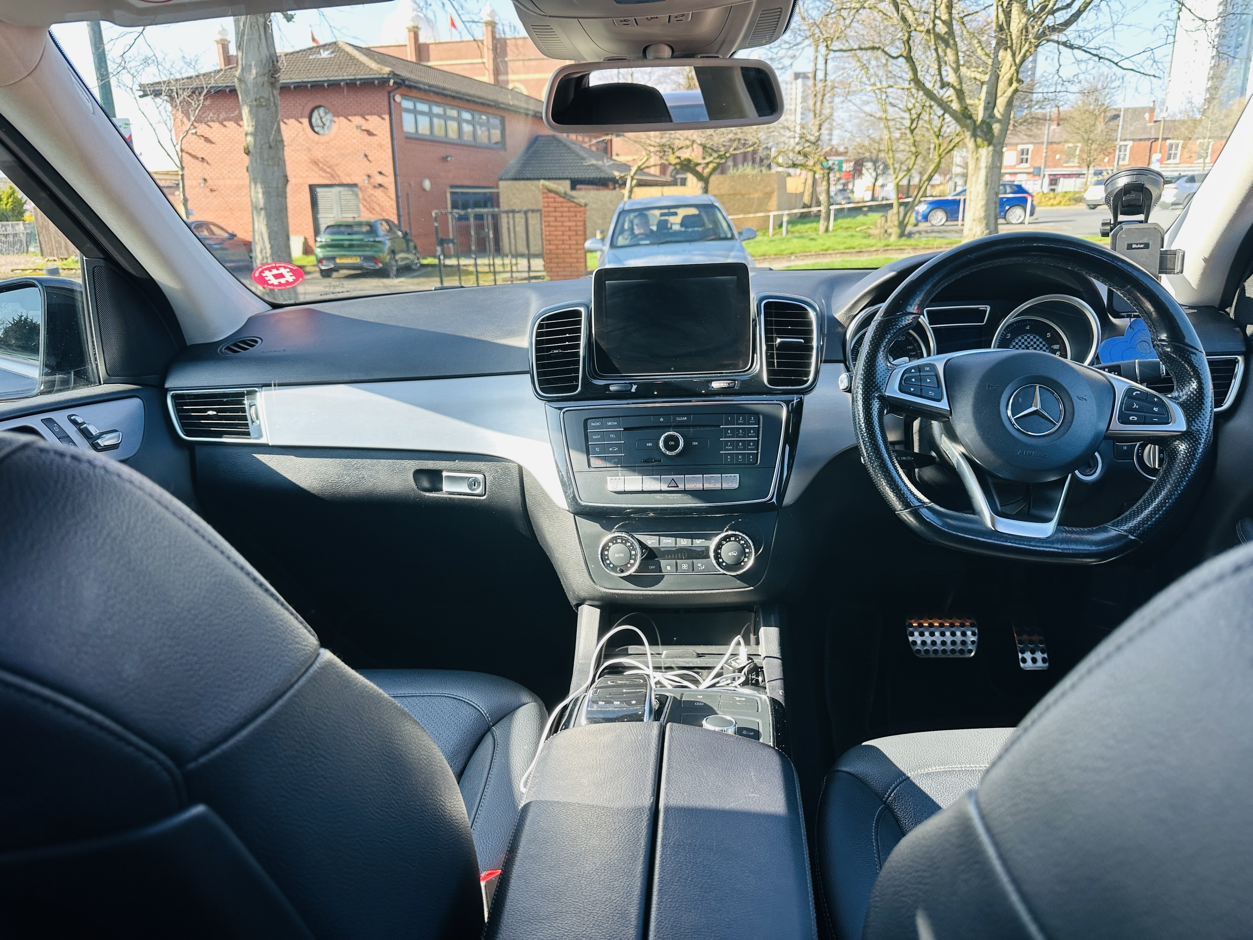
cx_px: 626
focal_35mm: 24
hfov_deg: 71.6
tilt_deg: -16.6
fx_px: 869
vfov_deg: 56.8
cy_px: 470
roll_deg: +0.7
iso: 64
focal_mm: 6.86
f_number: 1.78
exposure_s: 1/223
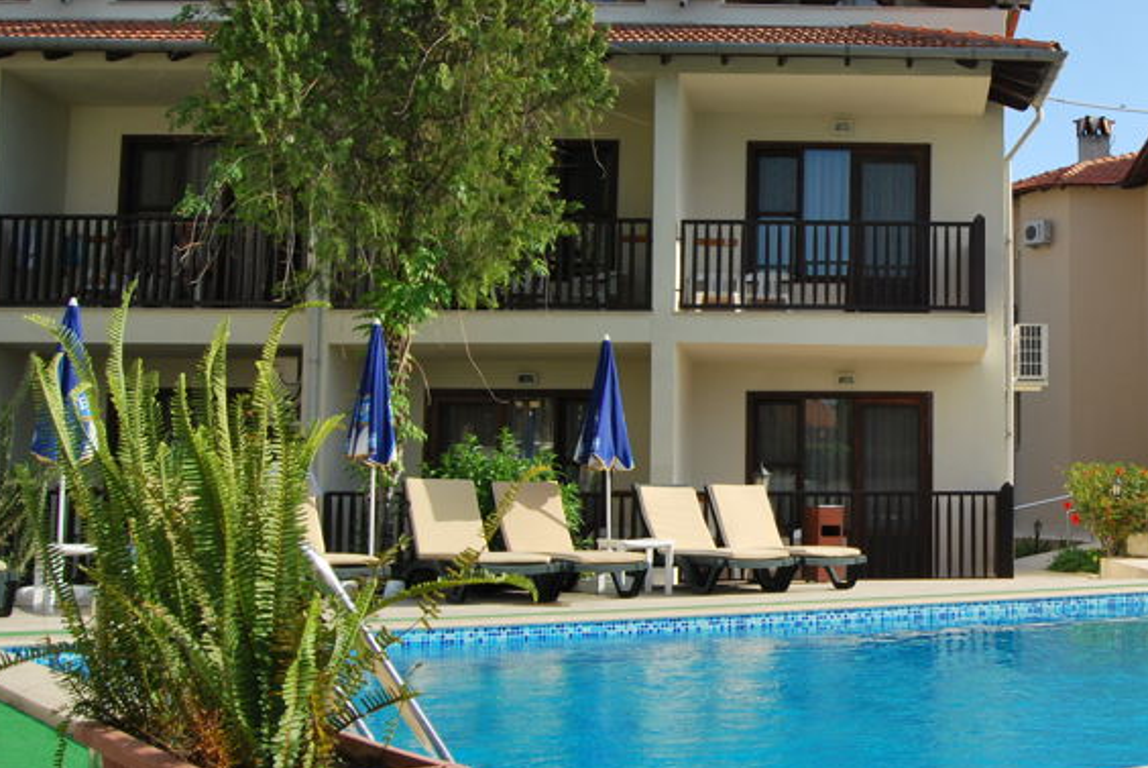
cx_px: 1018
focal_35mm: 49
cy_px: 352
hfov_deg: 37.8
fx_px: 1564
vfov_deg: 27.6
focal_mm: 18
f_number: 9
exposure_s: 1/320
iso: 200
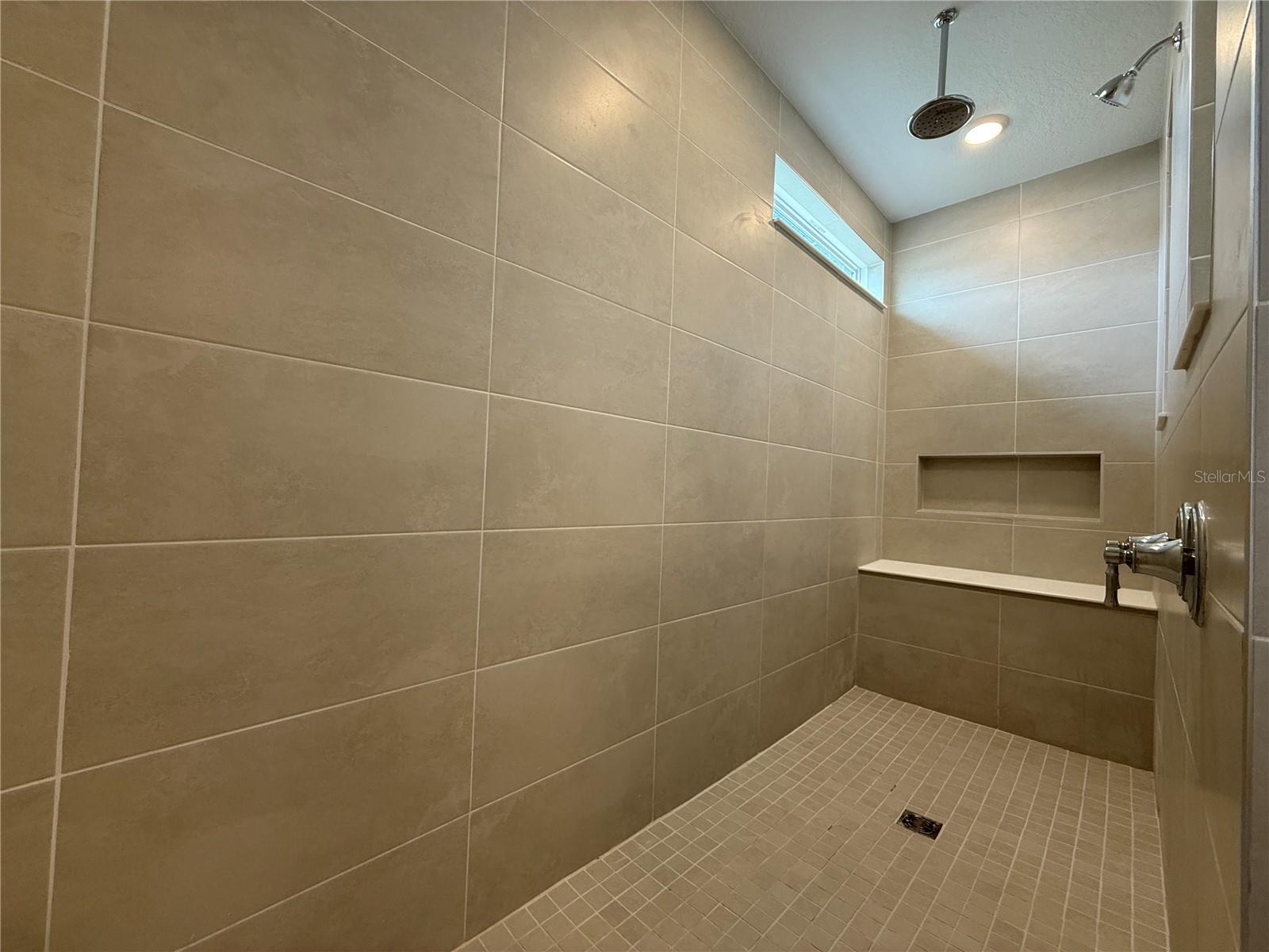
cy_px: 476
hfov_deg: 102.1
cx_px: 634
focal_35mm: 14
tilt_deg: +2.4
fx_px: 513
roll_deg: -2.6
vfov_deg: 85.7
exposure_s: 1/120
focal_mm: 2.22
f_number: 2.2
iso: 125
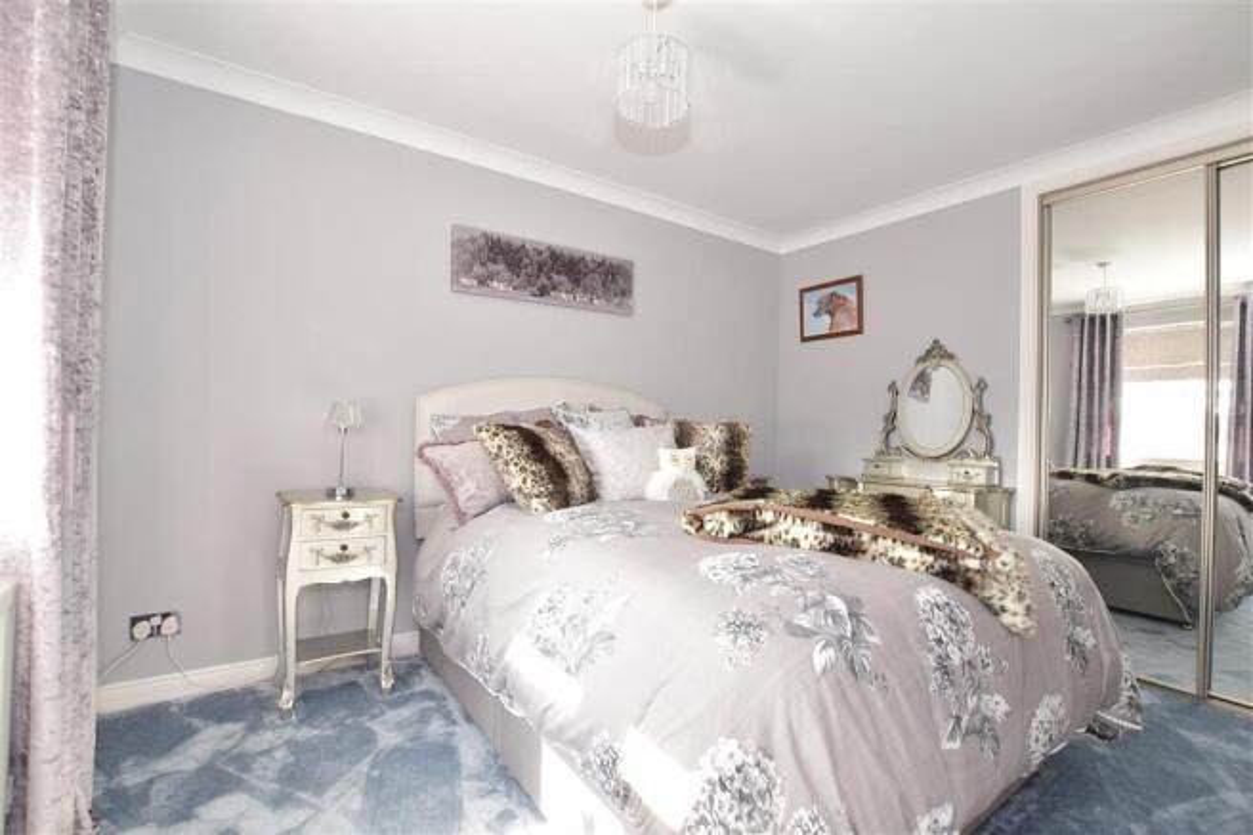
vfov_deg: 77.3
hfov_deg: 100.4
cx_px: 626
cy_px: 418
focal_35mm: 15
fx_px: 522
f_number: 9
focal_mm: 10
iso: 200
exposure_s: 1/10
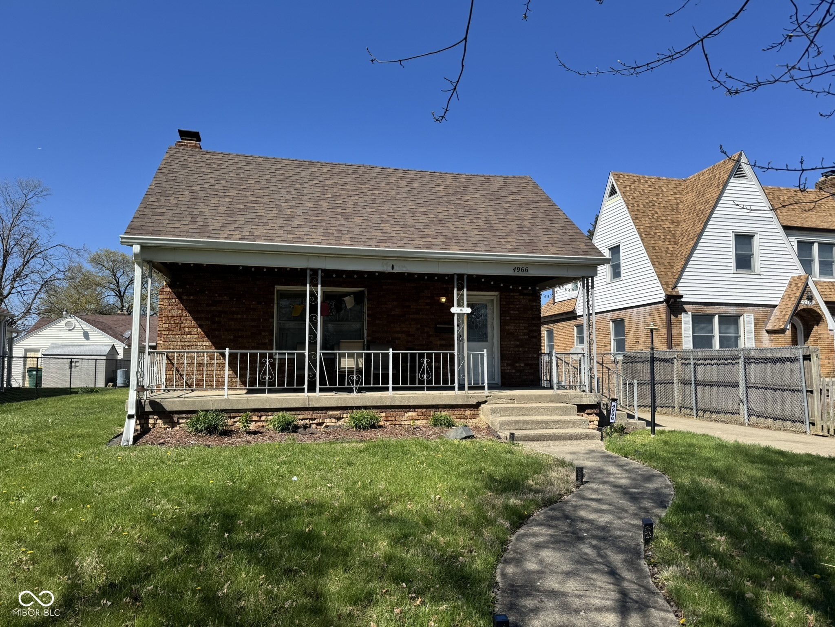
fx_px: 579
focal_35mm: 24
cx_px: 418
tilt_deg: +4.7
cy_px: 314
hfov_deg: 71.6
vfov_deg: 56.8
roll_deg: +0.4
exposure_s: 1/4049
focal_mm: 6.76
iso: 80
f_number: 1.78
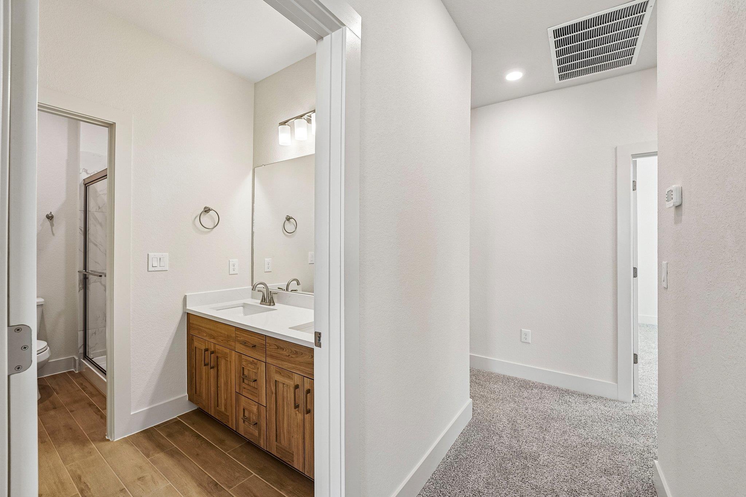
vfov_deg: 81.2
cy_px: 248
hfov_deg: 104.3
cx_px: 373
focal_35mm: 14
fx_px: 290
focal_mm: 14
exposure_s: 1/40
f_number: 8
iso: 400
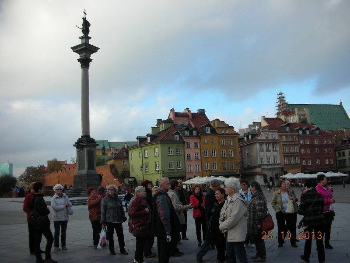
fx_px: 354
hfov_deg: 52.6
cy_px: 132
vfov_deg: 40.7
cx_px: 175
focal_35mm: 35
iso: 50
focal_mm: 5.8
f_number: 3
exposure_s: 1/436
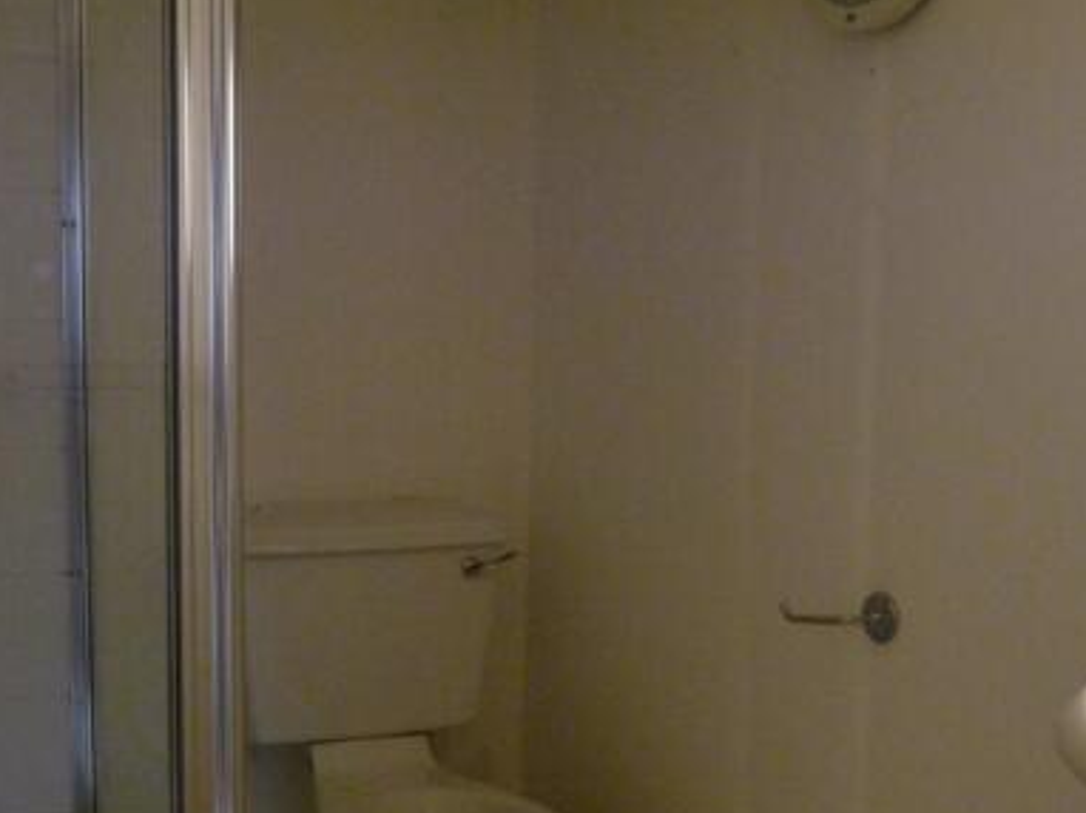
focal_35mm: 55
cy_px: 553
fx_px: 1724
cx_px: 539
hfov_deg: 35.0
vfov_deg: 26.4
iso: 400
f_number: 3
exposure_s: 1/8
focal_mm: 6.4
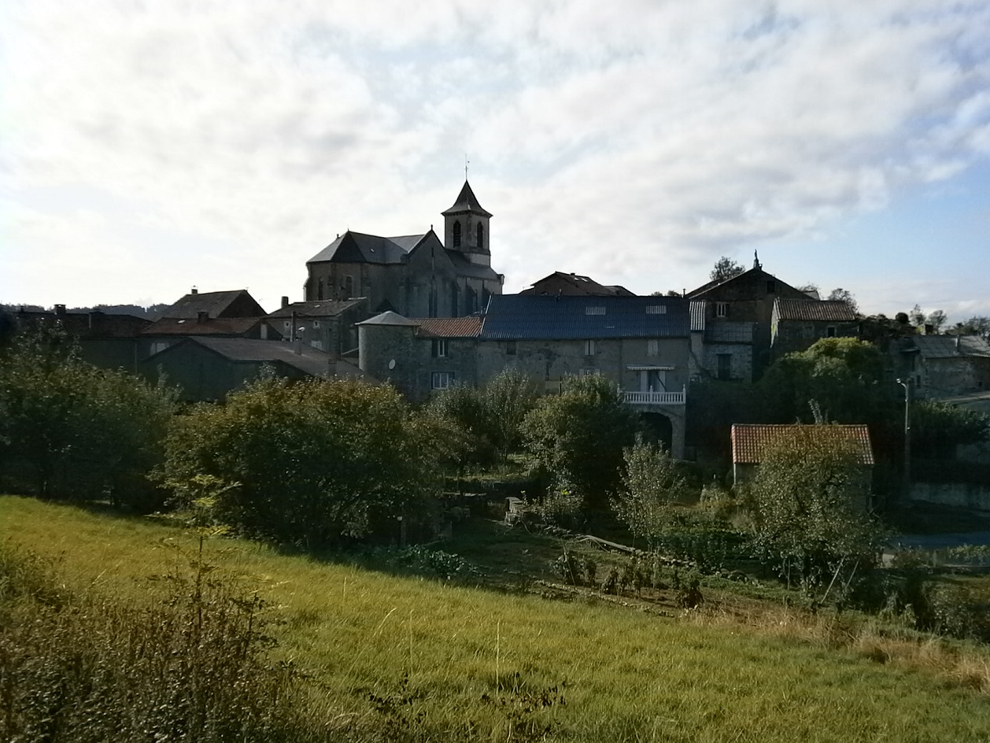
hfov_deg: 57.9
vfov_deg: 45.4
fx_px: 887
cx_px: 589
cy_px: 387
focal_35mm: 31
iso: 80
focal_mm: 4.7
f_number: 8
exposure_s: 1/250
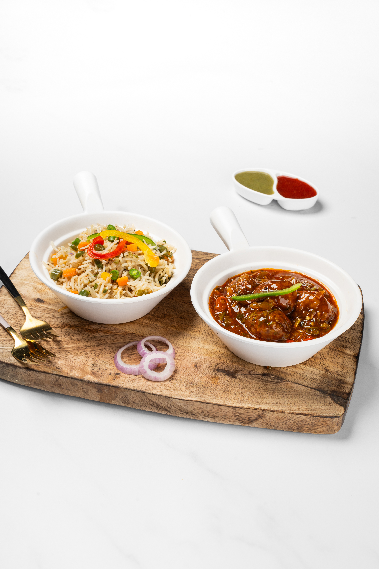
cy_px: 284
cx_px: 190
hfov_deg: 25.1
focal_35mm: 54
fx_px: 853
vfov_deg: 36.9
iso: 160
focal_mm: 54
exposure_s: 1/125
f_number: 14
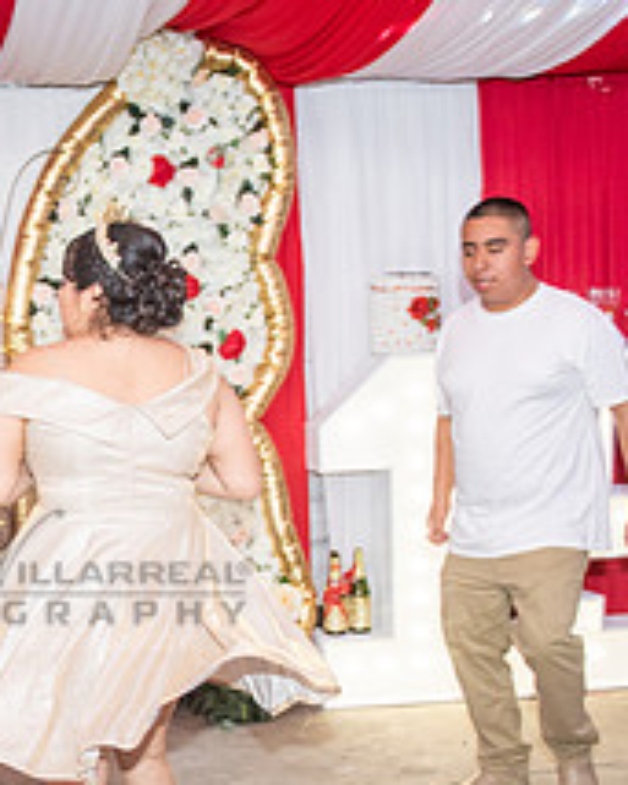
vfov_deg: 30.6
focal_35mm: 61
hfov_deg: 23.7
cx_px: -33
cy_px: 563
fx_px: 1418
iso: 800
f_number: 3.2
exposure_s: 1/160
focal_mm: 24
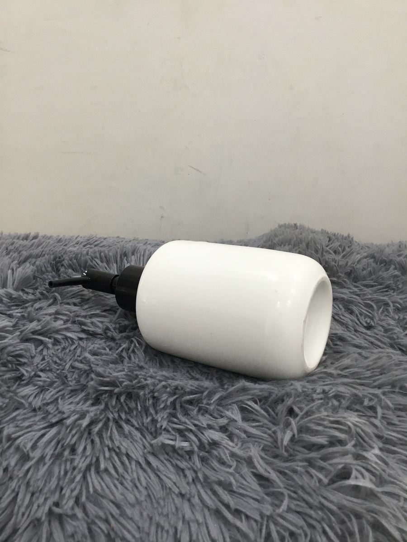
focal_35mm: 31
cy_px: 271
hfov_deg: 45.4
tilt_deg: -19.1
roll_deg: +1.1
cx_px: 204
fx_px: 486
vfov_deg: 58.4
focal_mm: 3.3
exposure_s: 1/33
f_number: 2.4
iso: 80
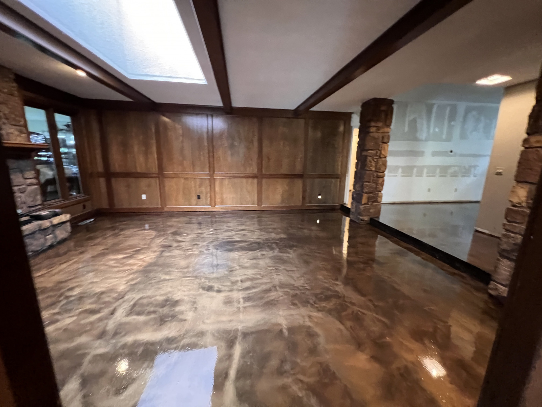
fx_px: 204
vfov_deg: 89.9
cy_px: 204
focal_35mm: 13
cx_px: 271
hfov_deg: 106.2
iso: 1000
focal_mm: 1.57
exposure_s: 1/40
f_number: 1.8
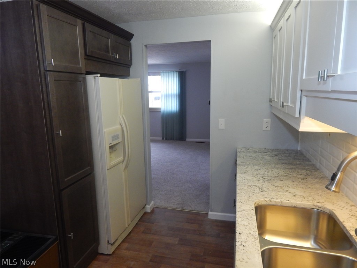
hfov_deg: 76.4
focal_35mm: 22
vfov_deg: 61.1
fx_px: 227
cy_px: 134
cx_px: 178
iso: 400
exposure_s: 1/30
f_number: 3
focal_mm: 4
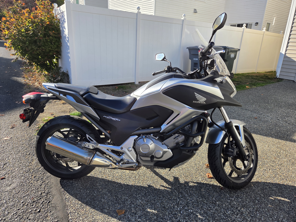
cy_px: 111
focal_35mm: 23
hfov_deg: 73.9
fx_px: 197
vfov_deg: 58.9
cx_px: 148
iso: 80
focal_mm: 5.4
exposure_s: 1/2122
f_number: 1.8
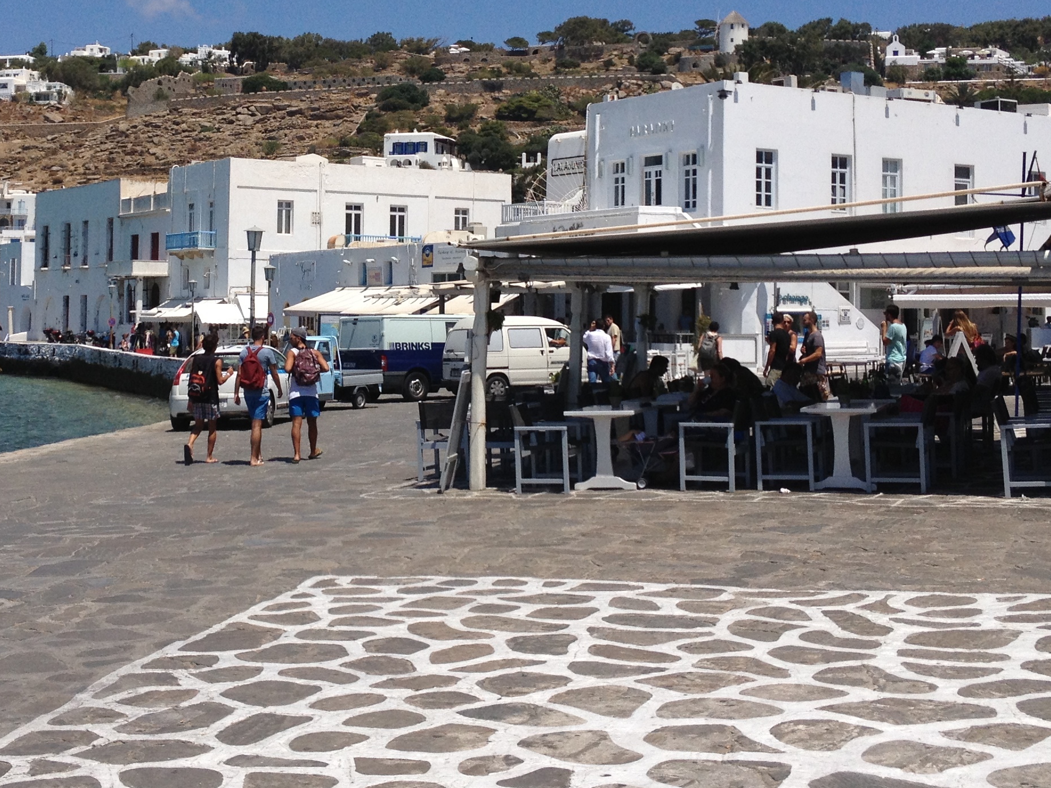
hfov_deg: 31.1
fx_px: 1882
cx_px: 399
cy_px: 236
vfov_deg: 23.5
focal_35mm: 62
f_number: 2.4
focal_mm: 4.28
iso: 50
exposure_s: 1/3690
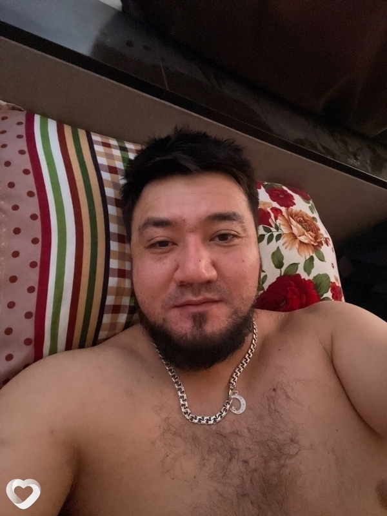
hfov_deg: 58.9
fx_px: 343
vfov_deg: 73.9
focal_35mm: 23
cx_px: 194
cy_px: 258
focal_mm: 2.71
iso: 1600
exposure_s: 1/15
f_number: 2.2
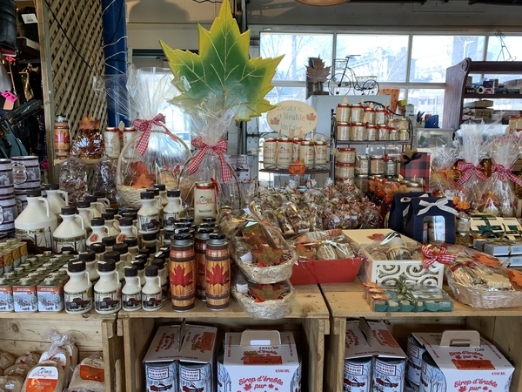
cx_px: 261
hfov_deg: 67.3
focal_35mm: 26
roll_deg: -0.7
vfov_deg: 53.1
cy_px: 196
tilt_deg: -9.1
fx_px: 392
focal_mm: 4.25
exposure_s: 1/60
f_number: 1.8
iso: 50
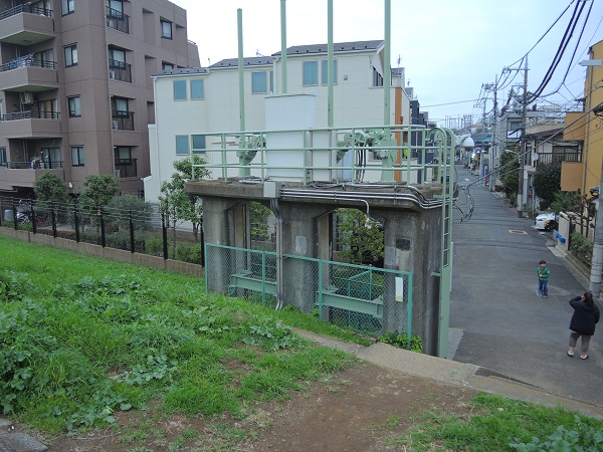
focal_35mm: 28
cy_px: 226
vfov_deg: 49.7
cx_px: 302
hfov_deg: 63.4
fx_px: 488
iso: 90
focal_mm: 6
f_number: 2
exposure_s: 1/30
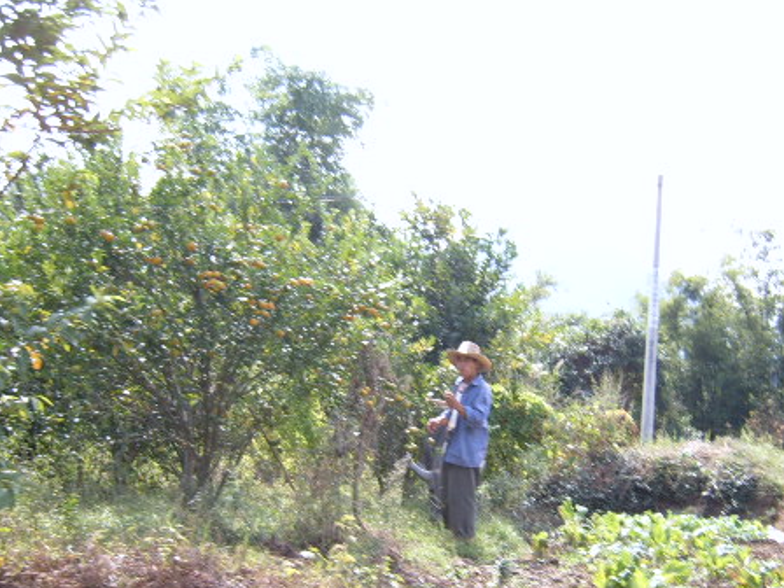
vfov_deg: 28.9
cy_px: 401
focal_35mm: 50
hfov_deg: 38.1
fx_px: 1132
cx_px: 446
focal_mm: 5.8
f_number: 2.8
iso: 50
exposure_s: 1/350
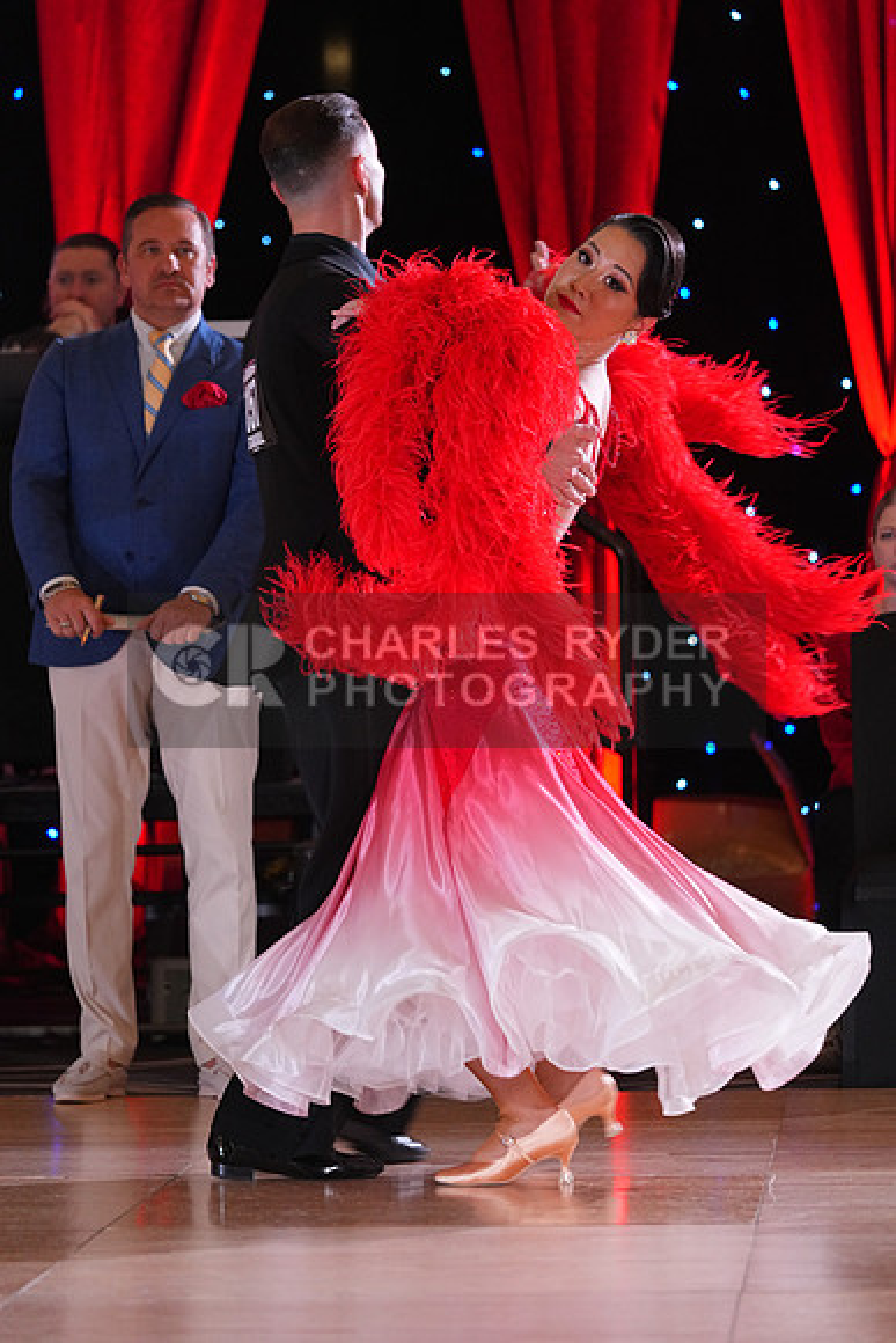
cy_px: 672
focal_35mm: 174
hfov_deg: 7.9
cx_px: 448
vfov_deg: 11.8
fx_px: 6492
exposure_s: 1/250
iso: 2500
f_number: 4
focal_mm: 174
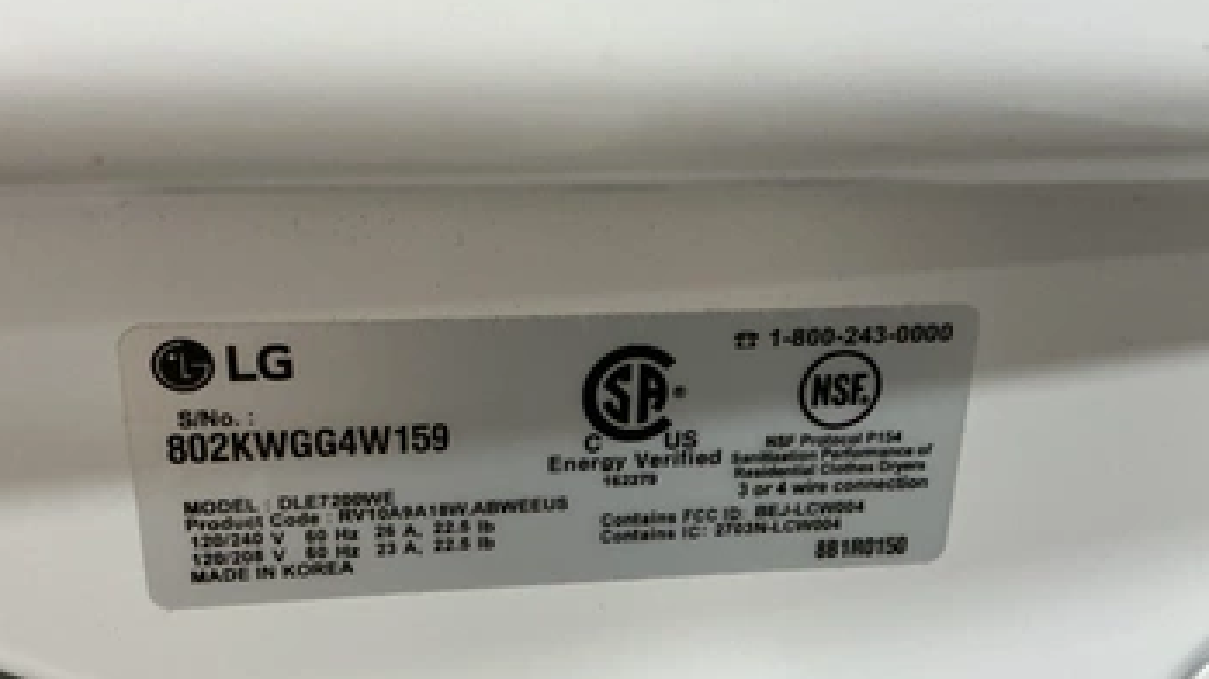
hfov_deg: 56.6
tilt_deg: -19.8
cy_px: 398
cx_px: 579
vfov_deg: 33.6
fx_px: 1122
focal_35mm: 35
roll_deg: -3.0
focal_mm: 3
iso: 200
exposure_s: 1/40
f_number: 1.8
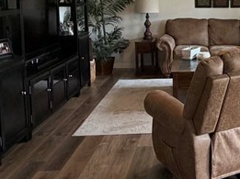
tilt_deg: -8.2
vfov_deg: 26.1
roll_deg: +0.3
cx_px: 225
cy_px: 38
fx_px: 381
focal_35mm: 55
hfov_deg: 32.8
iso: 200
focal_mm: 2.22
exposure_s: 1/60
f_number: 2.2
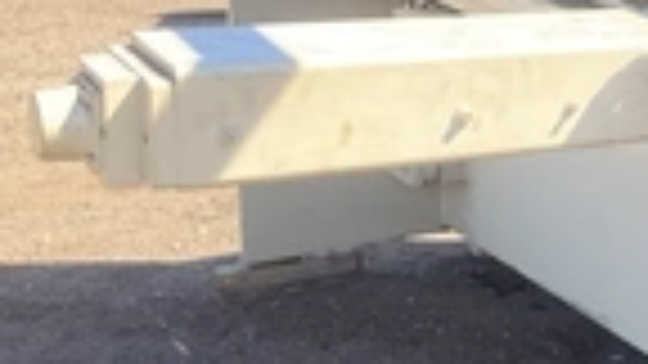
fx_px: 1512
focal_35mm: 88
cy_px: 121
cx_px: 783
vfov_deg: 13.7
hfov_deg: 22.3
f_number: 1.8
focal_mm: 3
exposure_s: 1/389
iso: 25
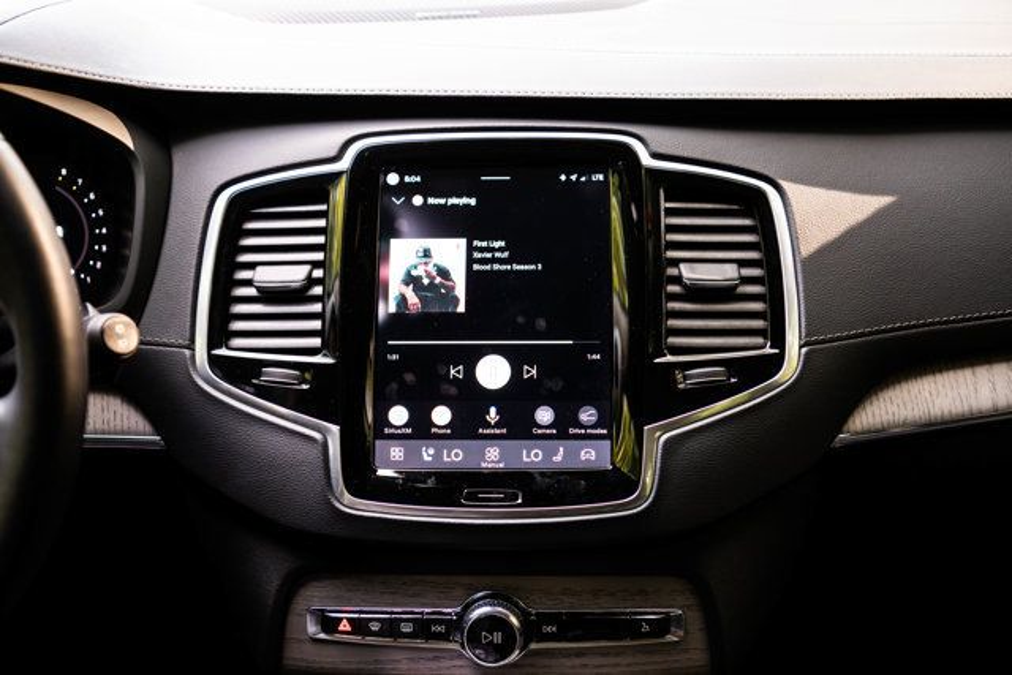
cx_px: 506
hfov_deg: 42.7
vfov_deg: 29.3
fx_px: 1293
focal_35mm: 46
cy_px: 338
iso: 1000
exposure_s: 1/200
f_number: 2.8
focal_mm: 46
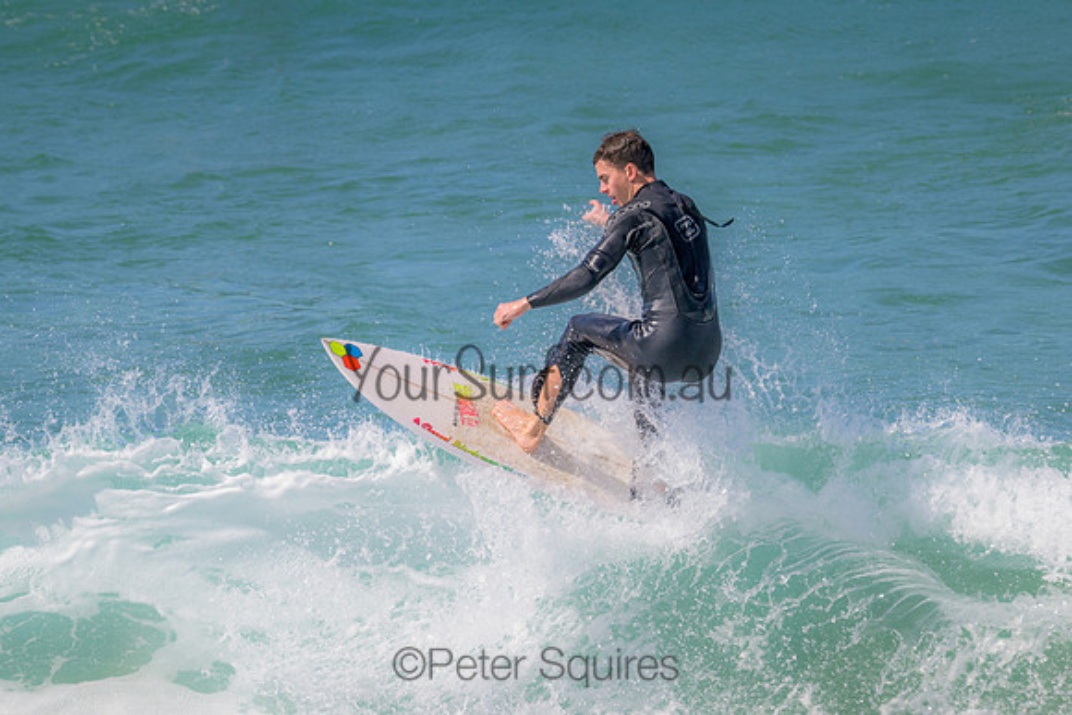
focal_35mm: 570
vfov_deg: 2.4
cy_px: 406
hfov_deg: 3.6
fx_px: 16970
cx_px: 623
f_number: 11
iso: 500
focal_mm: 490
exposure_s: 1/1000
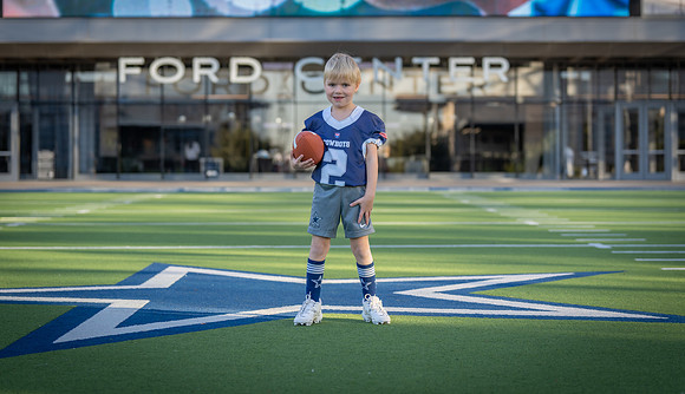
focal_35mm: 82
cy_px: 161
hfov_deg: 25.7
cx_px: 352
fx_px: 1499
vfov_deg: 15.0
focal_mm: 74
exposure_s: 1/400
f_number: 2.8
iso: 100
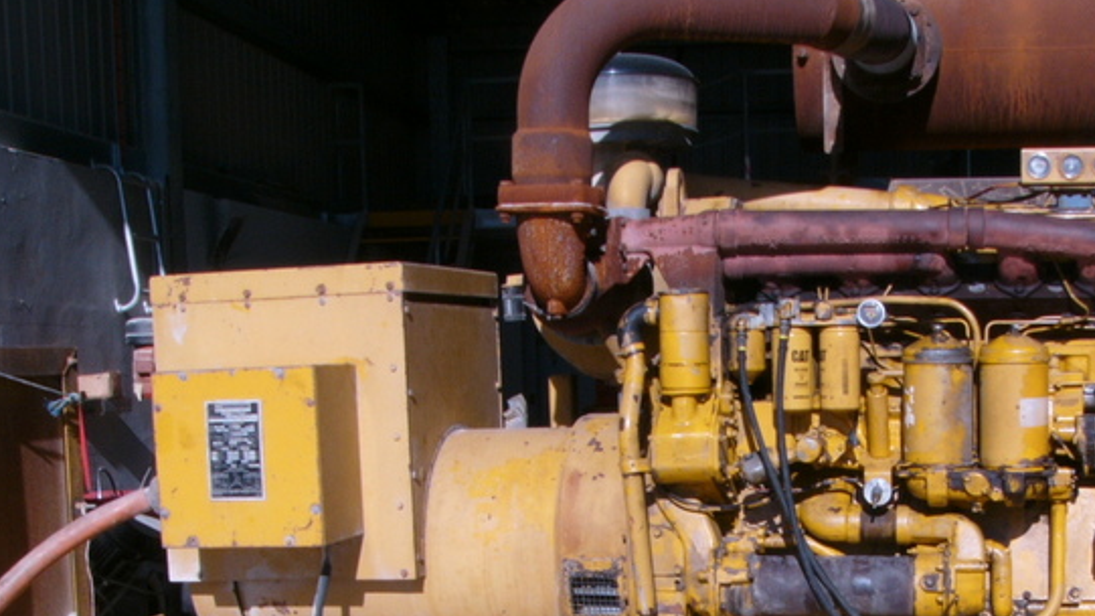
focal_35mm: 58
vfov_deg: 20.2
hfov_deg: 35.6
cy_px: 596
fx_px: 1684
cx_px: 753
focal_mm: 6
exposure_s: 1/160
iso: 50
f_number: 8
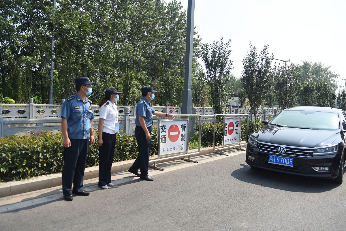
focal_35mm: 29
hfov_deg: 63.6
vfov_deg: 45.0
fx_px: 279
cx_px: 173
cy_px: 116
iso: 100
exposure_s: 1/1000
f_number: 3.2
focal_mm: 29
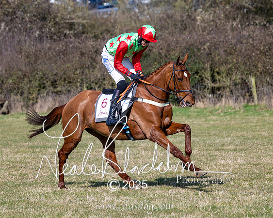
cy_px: 117
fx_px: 2037
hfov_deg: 7.7
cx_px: 101
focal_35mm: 252
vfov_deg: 6.1
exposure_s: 1/5000
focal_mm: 115
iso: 200
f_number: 2.8
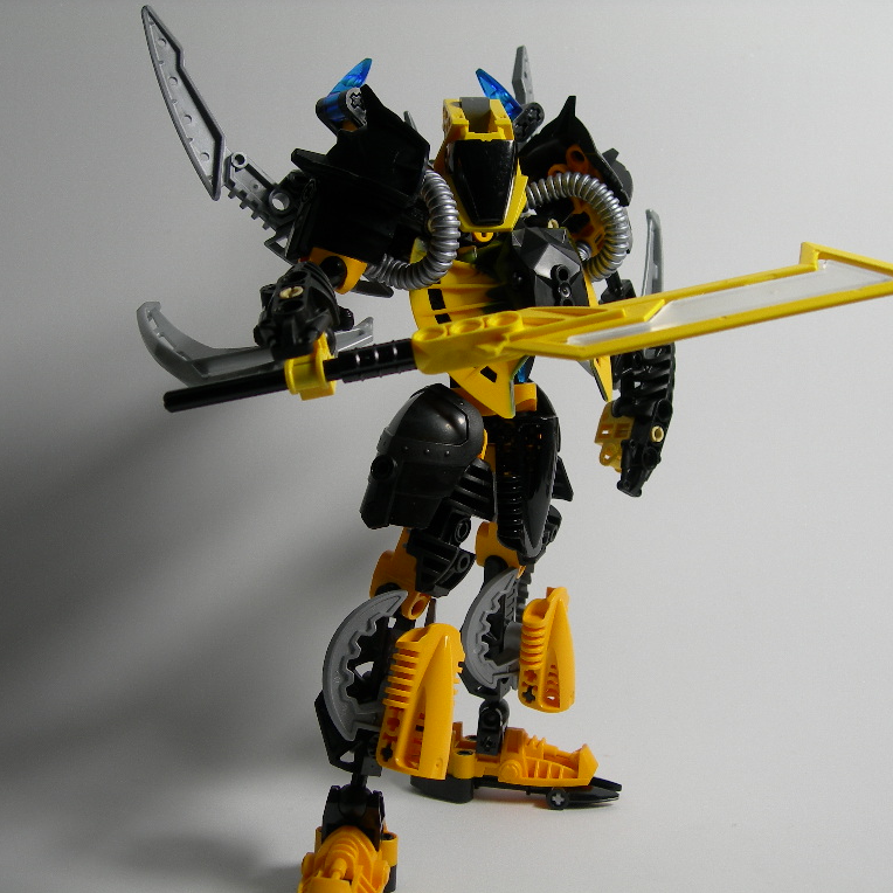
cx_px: 444
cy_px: 446
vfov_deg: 37.6
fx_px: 1313
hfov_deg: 37.6
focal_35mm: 45
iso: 50
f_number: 2.8
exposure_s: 1/30.7
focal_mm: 7.8
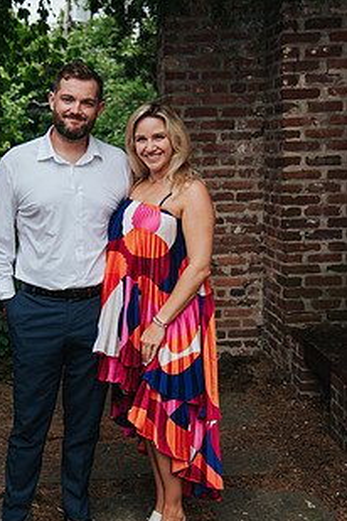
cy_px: 283
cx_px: 98
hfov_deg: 21.1
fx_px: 925
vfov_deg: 31.4
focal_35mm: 64
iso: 560
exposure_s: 1/60
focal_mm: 44
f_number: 4
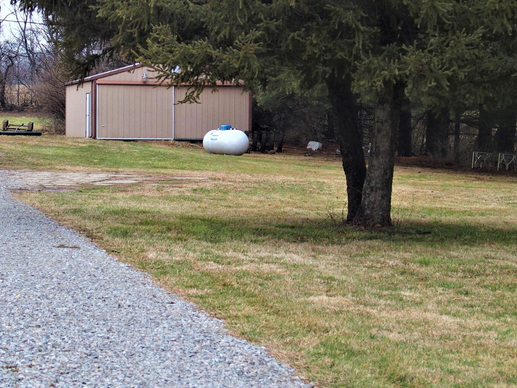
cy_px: 187
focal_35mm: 107
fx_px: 1598
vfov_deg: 13.8
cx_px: 254
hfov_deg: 18.4
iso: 200
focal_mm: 21.2
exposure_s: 1/100
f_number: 2.8
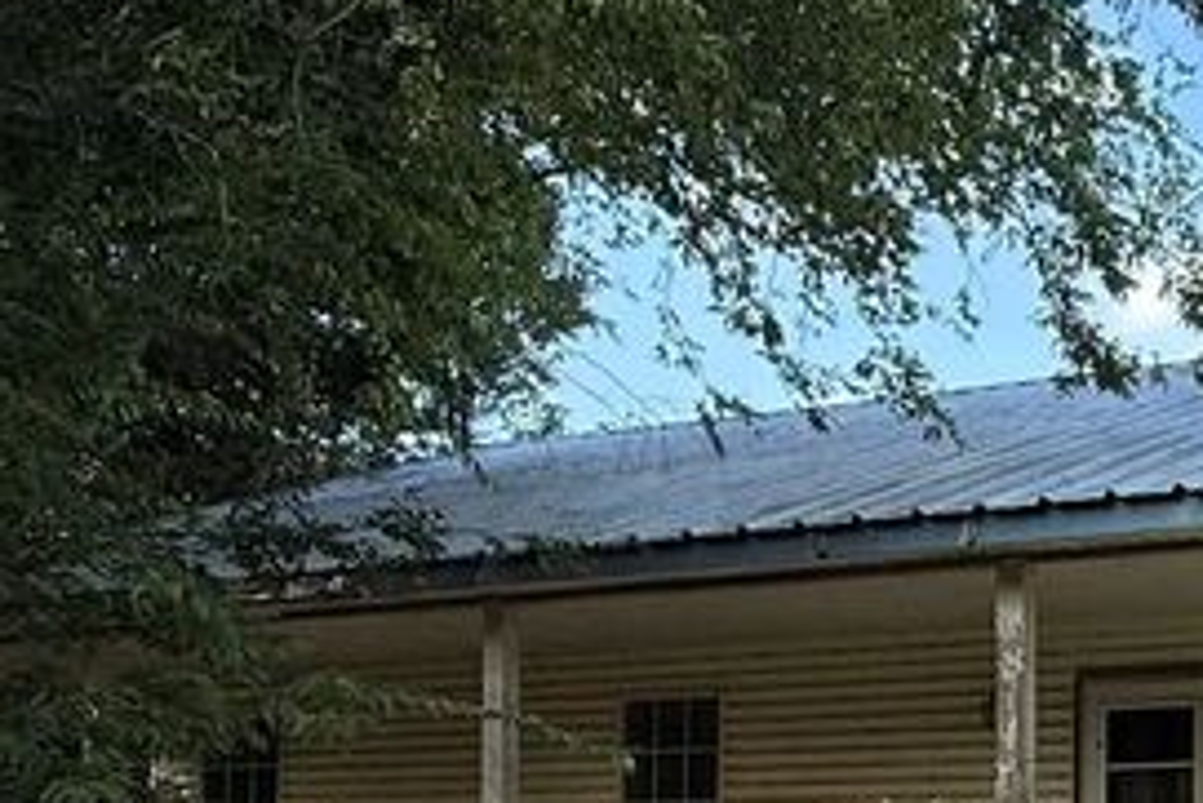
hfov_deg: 30.6
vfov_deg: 23.5
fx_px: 1839
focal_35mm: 55
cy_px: 825
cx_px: 1452
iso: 50
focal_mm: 2.22
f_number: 2.2
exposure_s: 1/455
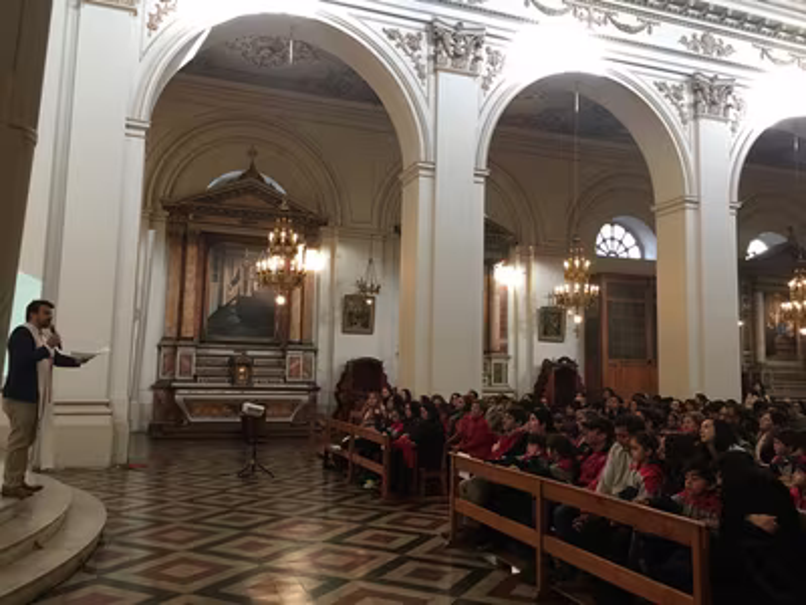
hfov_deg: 61.7
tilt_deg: +6.0
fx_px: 675
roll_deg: -1.7
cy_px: 302
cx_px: 403
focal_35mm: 29
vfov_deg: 48.2
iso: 64
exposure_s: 1/33
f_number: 2.2
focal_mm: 4.15
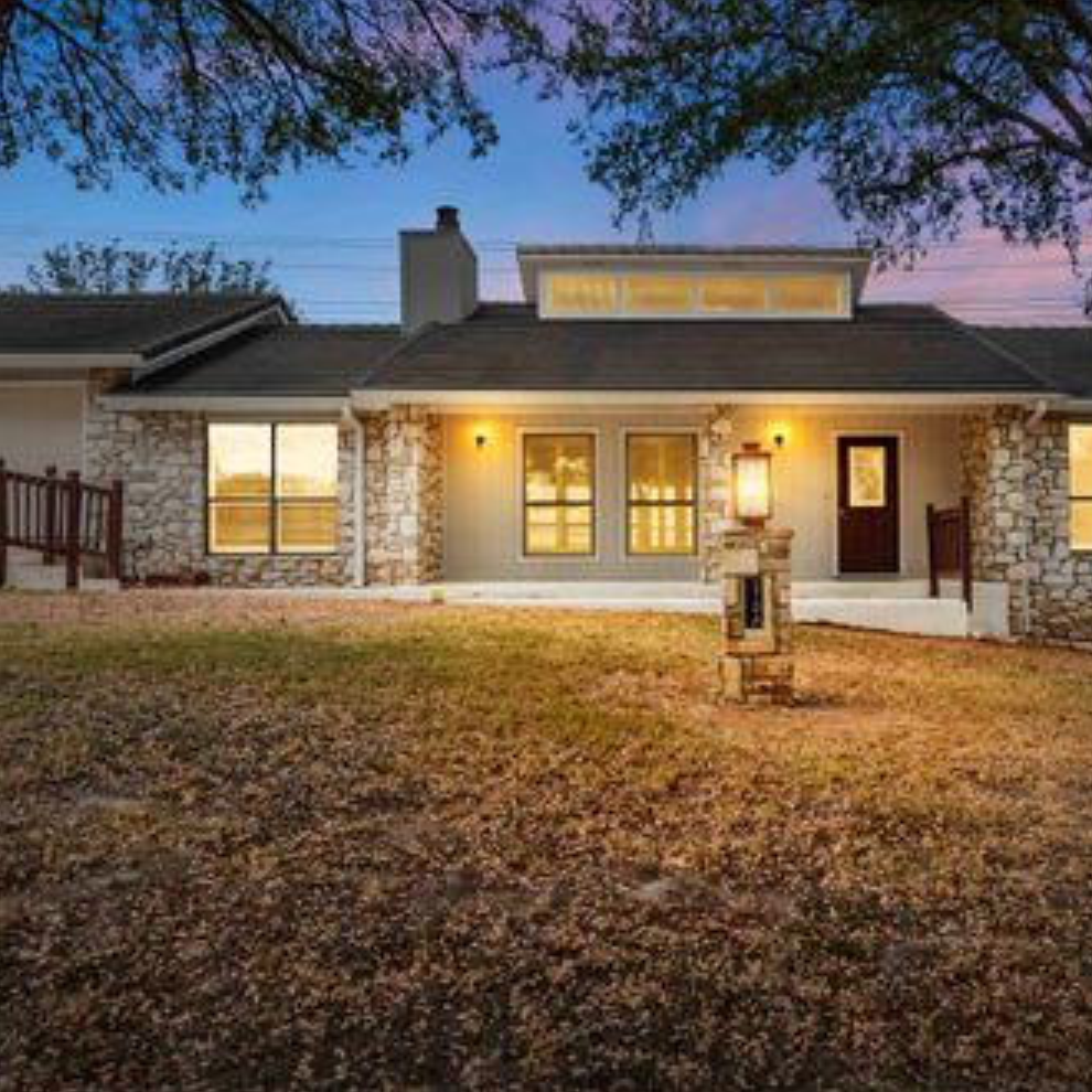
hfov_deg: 58.2
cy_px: 548
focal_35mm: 27
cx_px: 692
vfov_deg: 59.1
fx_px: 964
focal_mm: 14
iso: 100
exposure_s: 1/160
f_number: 5
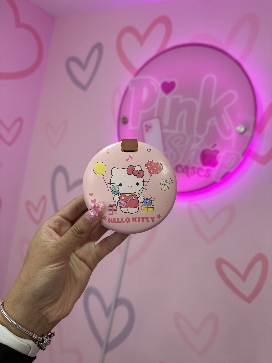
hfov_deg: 56.8
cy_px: 182
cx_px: 136
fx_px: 251
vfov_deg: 71.6
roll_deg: -13.3
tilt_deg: -3.1
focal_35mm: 24
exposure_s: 1/120
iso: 160
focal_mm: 6.76
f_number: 1.78
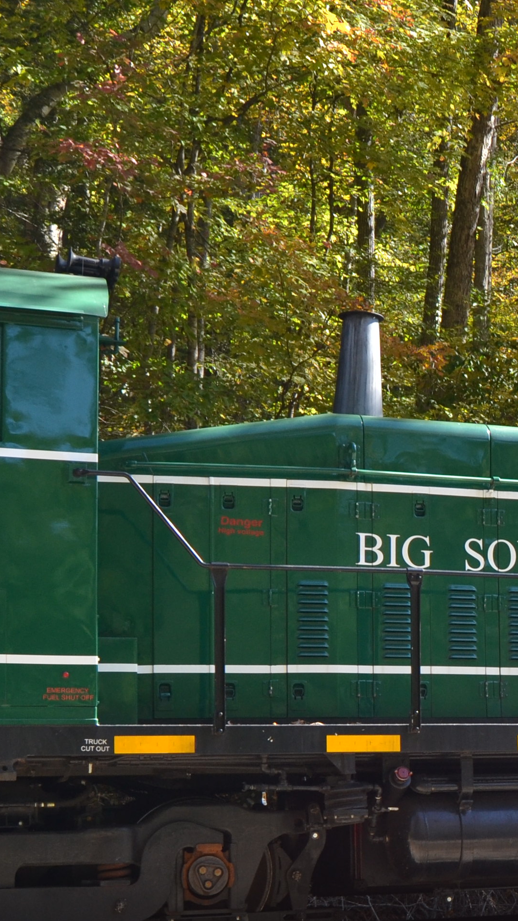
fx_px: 1661
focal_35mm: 68
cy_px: 692
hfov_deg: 16.3
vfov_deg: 30.5
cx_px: 759
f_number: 5.6
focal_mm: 18
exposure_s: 1/250
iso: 200
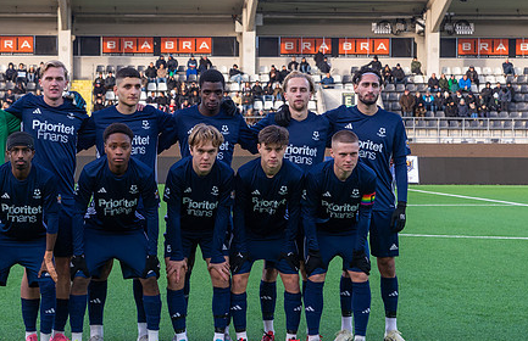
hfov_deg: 17.5
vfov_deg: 11.4
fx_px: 1715
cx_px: 180
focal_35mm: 118
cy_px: 211
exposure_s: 1/400
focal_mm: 70
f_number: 5
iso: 1600
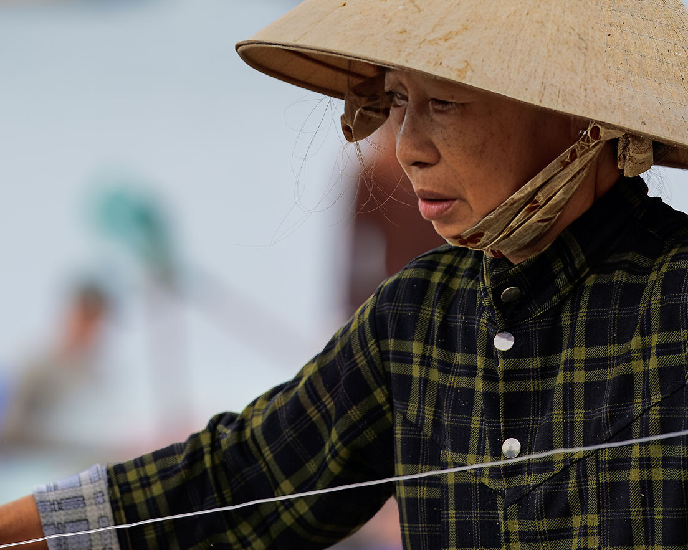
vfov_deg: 3.8
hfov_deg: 4.7
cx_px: 365
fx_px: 8307
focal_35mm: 408
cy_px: 329
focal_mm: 200
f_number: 4.5
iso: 500
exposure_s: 1/1000
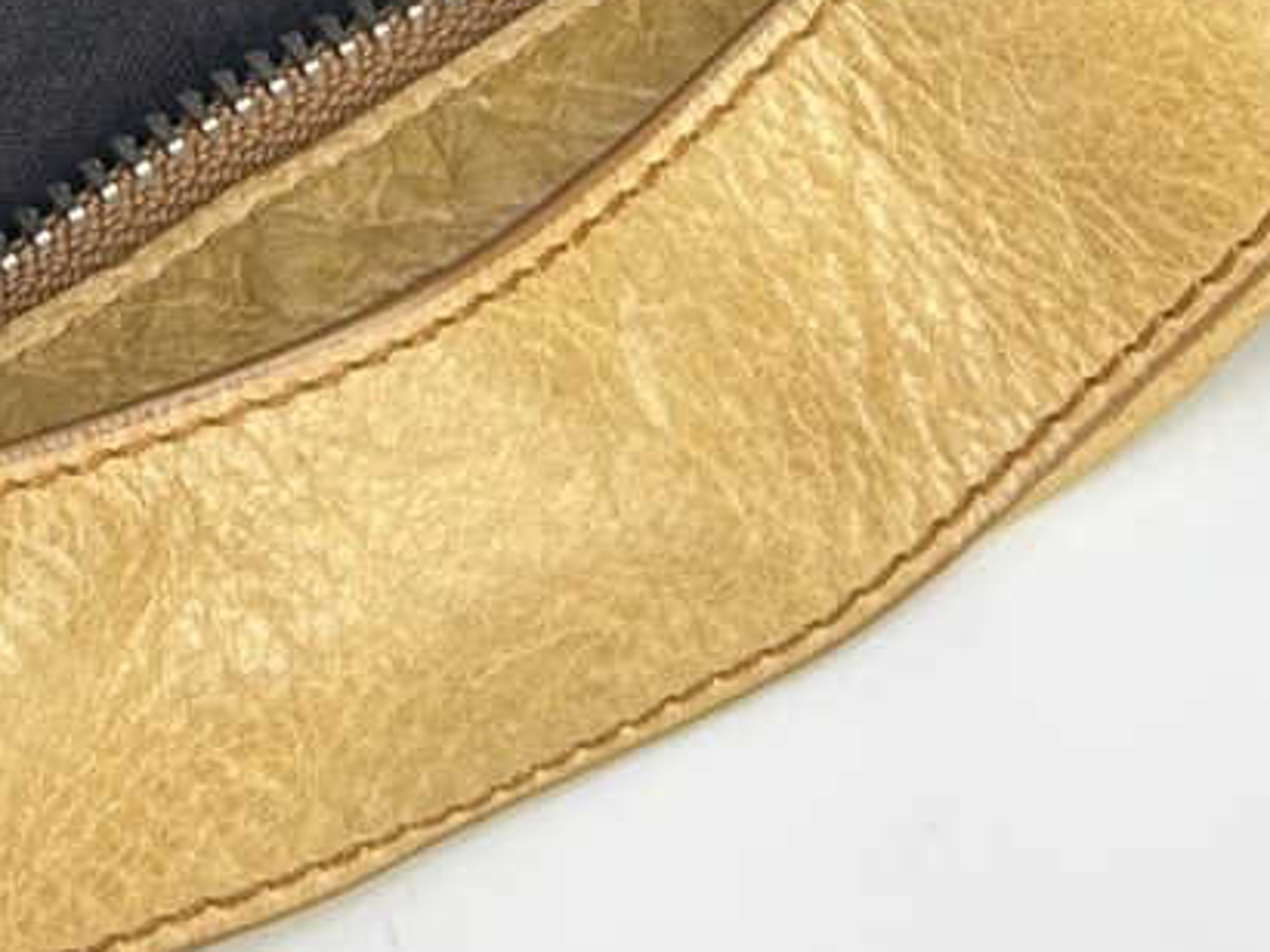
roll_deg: +12.7
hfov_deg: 11.8
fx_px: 5942
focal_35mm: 162
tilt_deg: -28.0
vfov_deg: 8.1
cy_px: -1626
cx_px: -448
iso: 50
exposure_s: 1/100
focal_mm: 5.7
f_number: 1.5
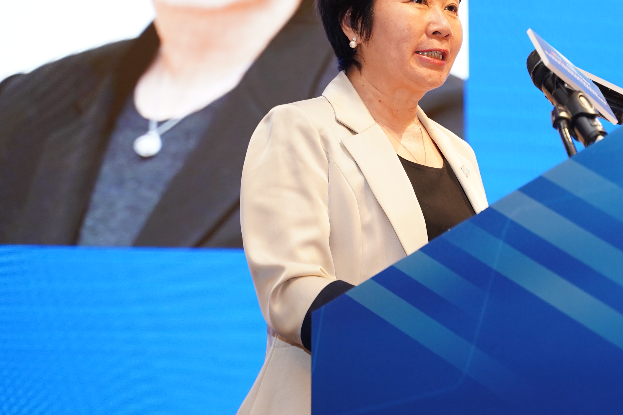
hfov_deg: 14.5
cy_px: 116
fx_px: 2423
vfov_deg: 9.8
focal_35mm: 140
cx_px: 538
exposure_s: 1/125
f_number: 3.2
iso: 1250
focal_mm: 75
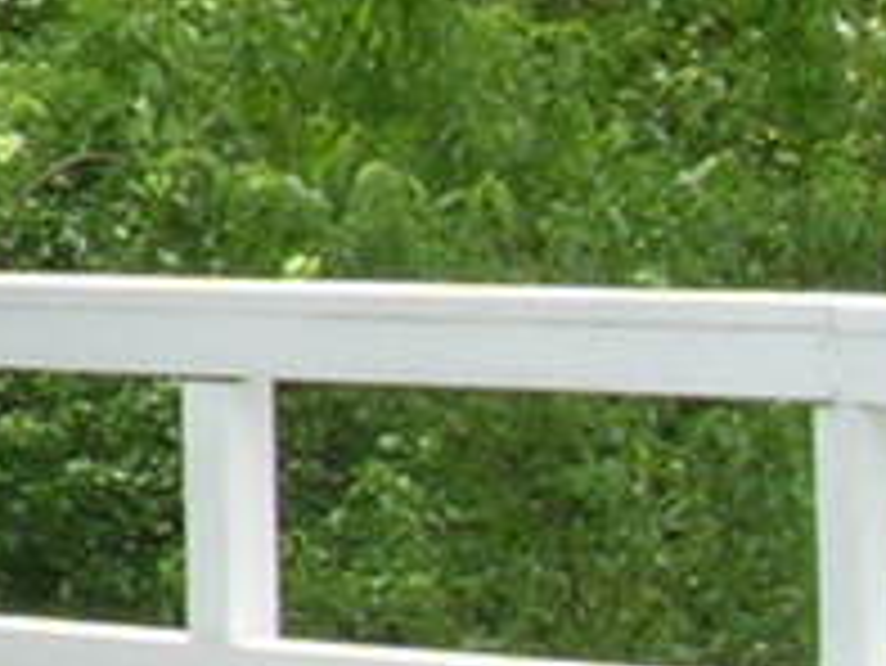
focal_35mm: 278
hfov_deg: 6.3
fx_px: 7120
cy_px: -238
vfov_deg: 5.3
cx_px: -2073
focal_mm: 5.8
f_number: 5.6
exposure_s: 1/130
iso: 50
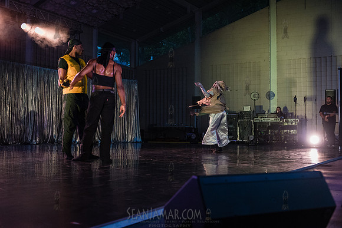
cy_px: 114
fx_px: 380
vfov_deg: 33.4
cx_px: 171
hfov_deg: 48.4
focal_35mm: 40
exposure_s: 1/320
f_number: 3.5
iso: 4000
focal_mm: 40
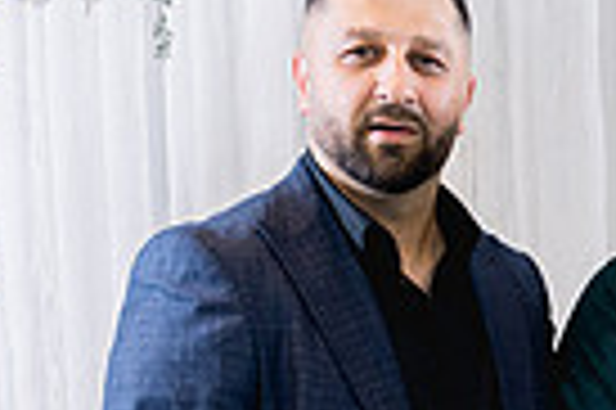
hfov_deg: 13.9
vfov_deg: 9.3
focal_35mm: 140
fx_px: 2393
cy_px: 750
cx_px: 877
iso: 800
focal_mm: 33
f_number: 2.8
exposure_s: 1/160
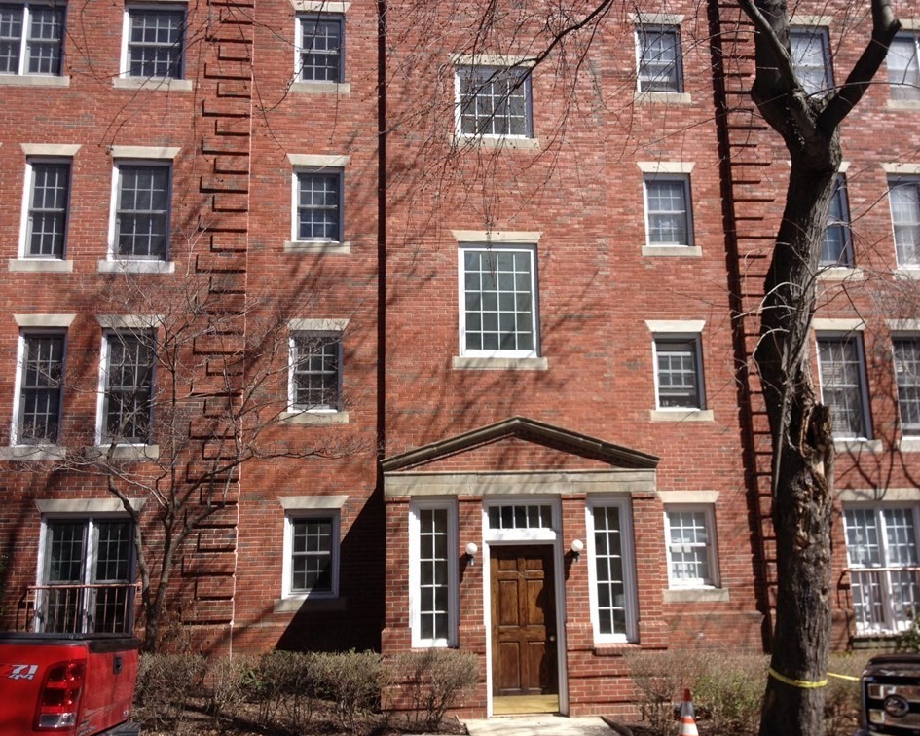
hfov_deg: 49.1
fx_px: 1007
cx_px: 478
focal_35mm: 37
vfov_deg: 40.1
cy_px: 371
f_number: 2.4
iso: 50
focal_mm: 4.28
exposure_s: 1/986
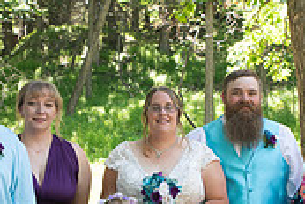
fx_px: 823
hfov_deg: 21.0
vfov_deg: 14.0
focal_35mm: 97
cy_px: 182
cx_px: 157
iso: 250
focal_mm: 29
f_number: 5
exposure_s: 1/125
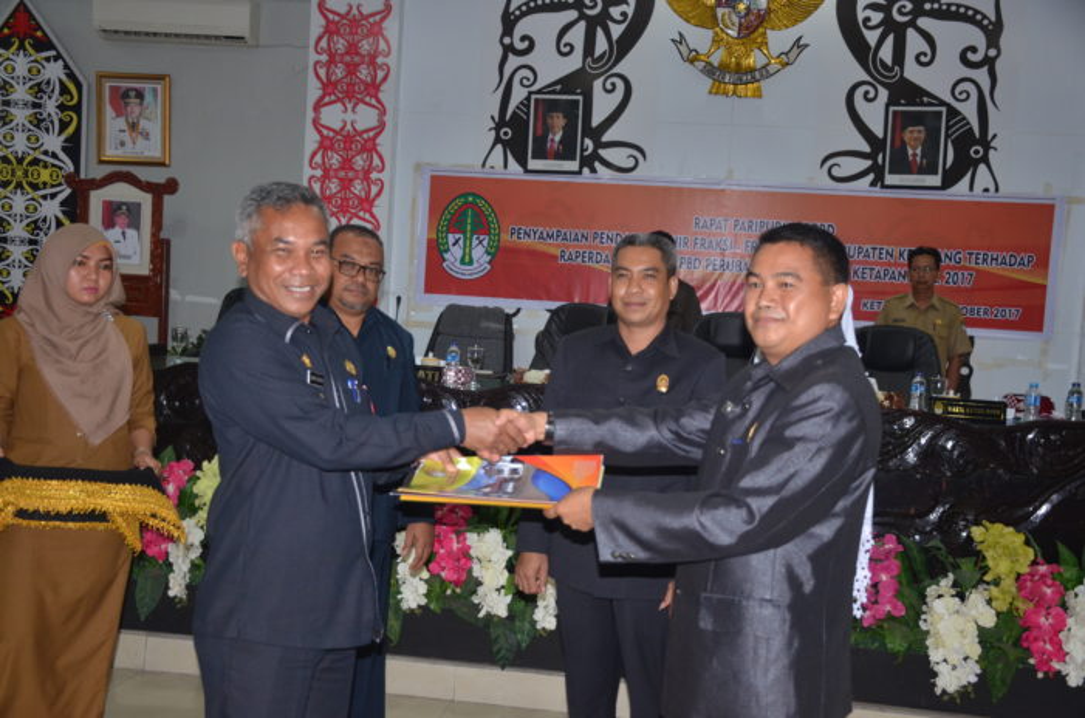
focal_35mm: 40
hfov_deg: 48.0
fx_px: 1218
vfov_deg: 32.9
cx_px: 542
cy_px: 359
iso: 800
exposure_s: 1/60
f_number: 4
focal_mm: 27
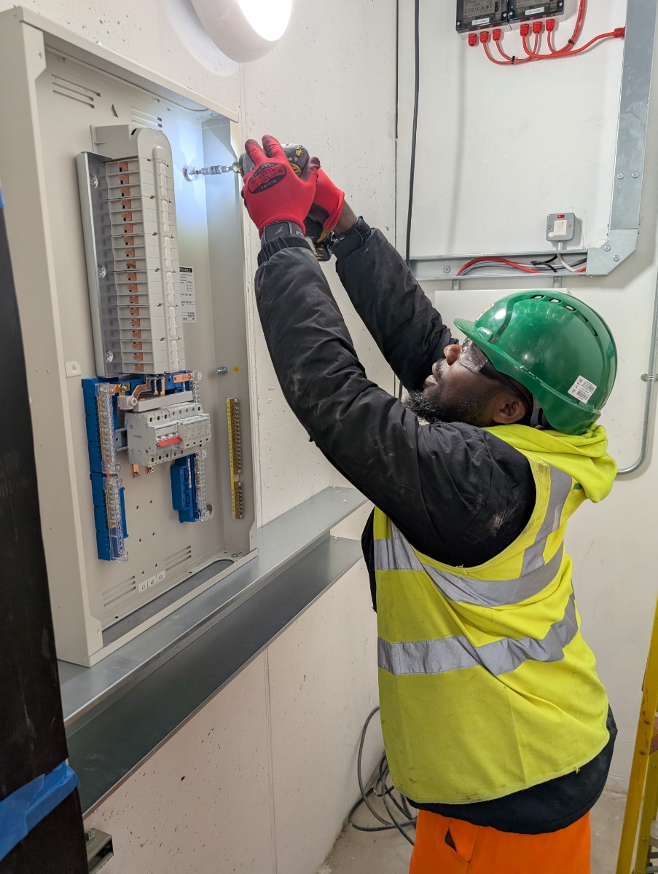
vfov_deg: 71.5
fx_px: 607
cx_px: 329
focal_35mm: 24
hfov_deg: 56.9
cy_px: 437
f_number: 1.68
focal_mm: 6.9
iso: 405
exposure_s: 1/100
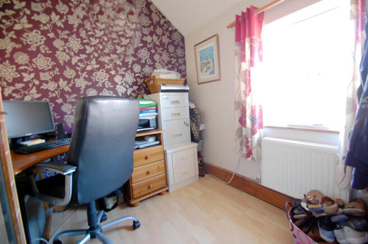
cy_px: 122
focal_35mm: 15
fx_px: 153
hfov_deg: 100.4
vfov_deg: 77.2
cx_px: 184
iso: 800
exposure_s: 1/10
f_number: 3.5
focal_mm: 10
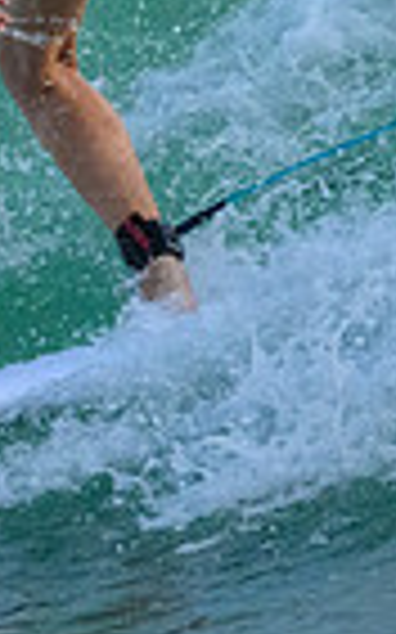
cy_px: 20
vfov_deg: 0.6
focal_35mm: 3364
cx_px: -814
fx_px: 58148
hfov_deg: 0.4
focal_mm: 800
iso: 6400
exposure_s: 1/2000
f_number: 11
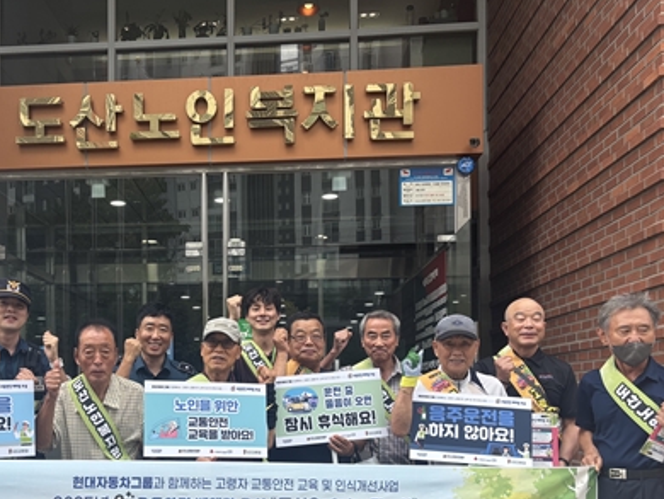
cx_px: 204
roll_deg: -0.2
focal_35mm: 40
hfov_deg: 45.8
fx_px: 768
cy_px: 378
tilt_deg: +1.0
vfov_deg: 35.2
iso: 50
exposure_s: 1/641
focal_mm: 5.96
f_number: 1.6
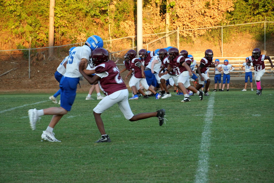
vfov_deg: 10.6
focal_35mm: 129
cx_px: 137
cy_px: 92
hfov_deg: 15.9
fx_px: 982
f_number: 5.6
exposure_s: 1/160
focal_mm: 86
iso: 250
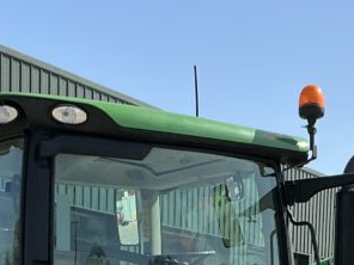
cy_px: 393
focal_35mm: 97
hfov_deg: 20.1
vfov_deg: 14.3
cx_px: 255
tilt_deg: -1.3
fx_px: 992
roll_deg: -2.7
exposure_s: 1/1490
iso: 25
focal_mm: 3
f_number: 1.8
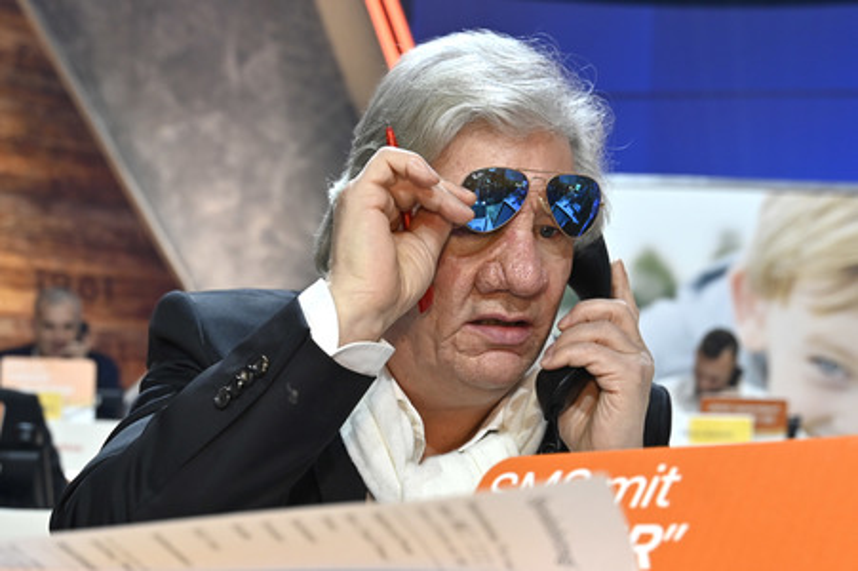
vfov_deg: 36.8
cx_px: 429
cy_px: 286
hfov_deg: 53.2
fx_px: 857
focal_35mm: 36
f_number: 4
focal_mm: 36
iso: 1000
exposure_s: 1/200
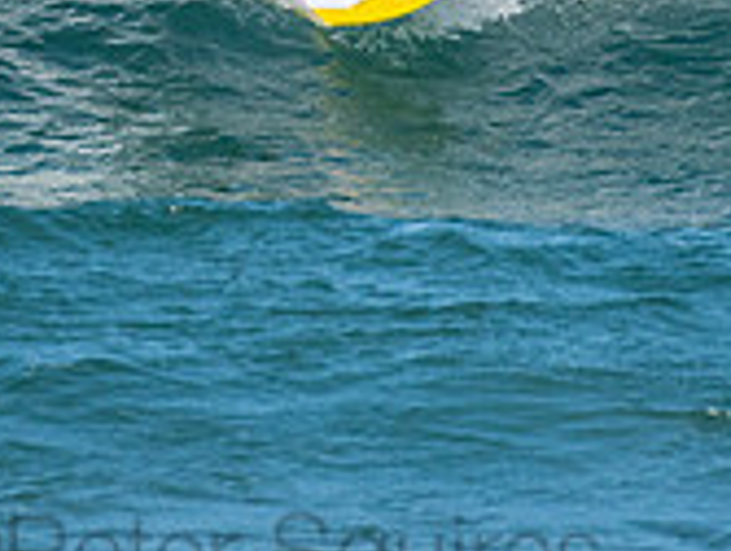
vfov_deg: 0.9
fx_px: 35258
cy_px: -173
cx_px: 263
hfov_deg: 1.2
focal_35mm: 1666
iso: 640
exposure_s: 1/4000
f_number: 5.6
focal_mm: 500
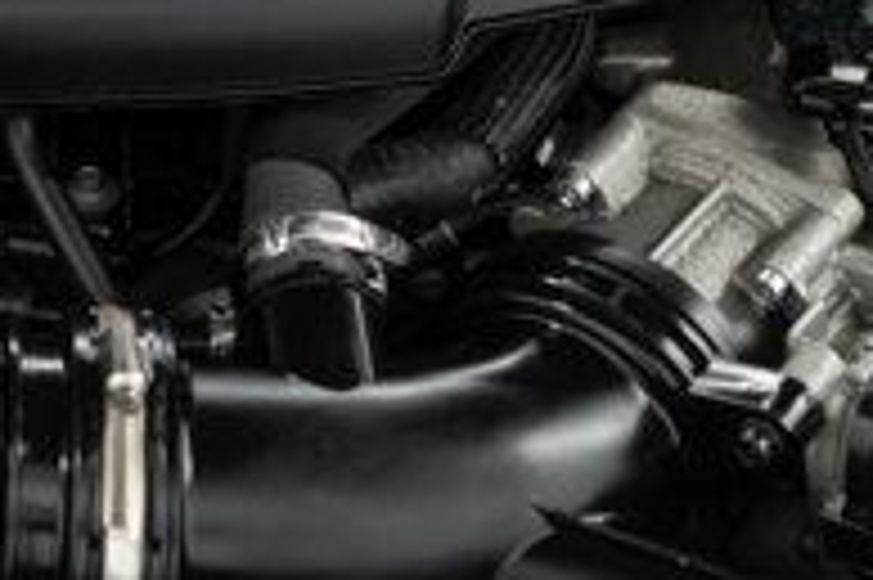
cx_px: -45
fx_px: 3586
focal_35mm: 148
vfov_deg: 9.0
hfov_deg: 13.6
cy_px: -366
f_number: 3.2
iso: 800
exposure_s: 1/40
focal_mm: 28
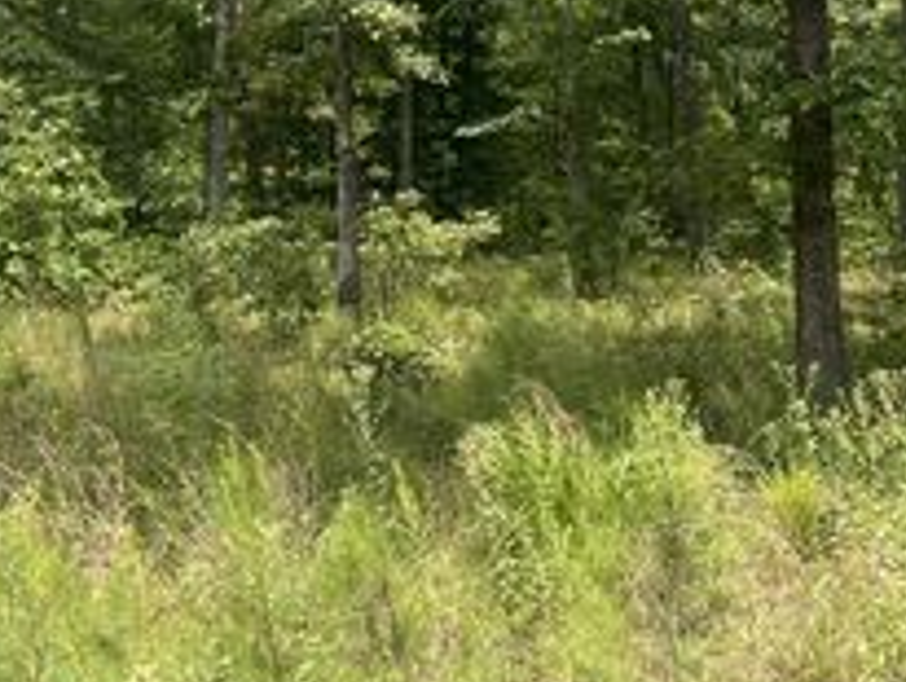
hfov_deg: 30.7
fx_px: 1651
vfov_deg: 23.1
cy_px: 156
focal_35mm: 63
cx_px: 506
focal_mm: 5.7
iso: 50
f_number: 1.5
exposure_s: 1/949
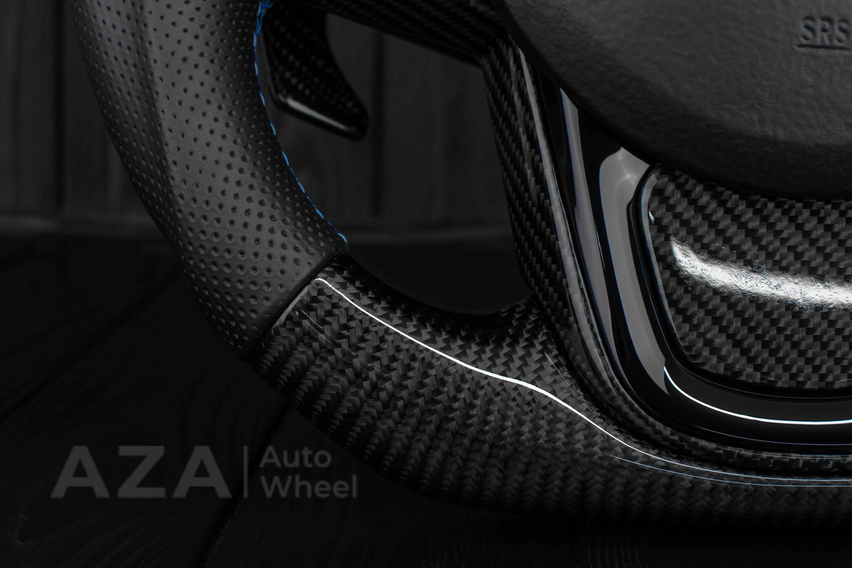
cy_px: 284
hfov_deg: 37.8
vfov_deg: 25.8
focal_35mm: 52
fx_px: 1242
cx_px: 426
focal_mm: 35
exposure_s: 1/125
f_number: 6.3
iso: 500
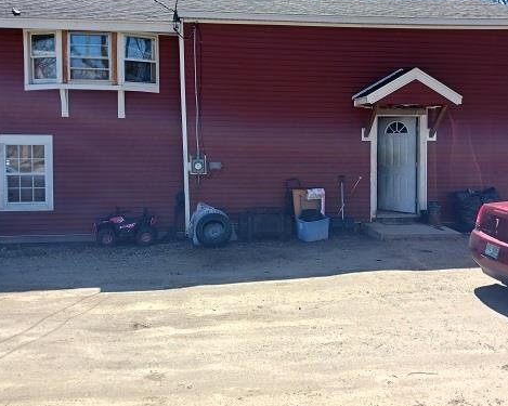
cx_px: 273
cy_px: 162
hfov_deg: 50.2
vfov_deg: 41.0
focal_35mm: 36
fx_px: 541
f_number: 1.8
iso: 20
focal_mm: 4
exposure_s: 1/188
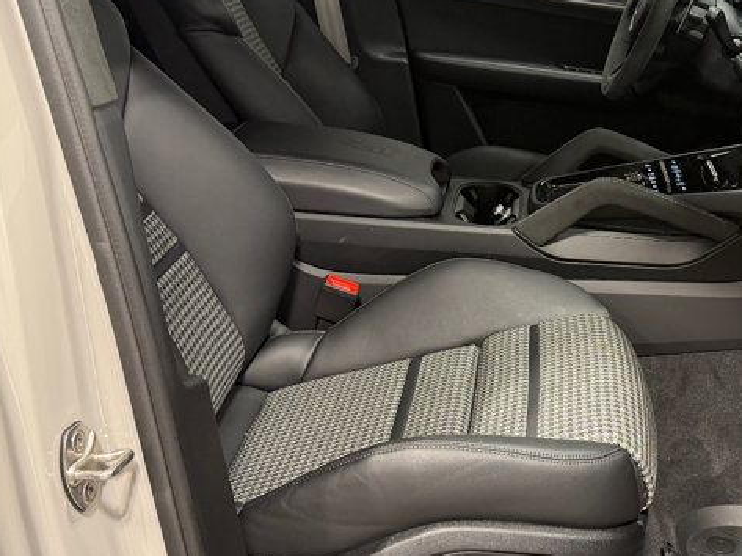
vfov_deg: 28.0
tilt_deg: -20.1
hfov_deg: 35.4
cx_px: 612
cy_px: 261
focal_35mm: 52
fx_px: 1114
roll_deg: -3.6
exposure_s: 1/60
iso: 200
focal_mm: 6.76
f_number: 1.78
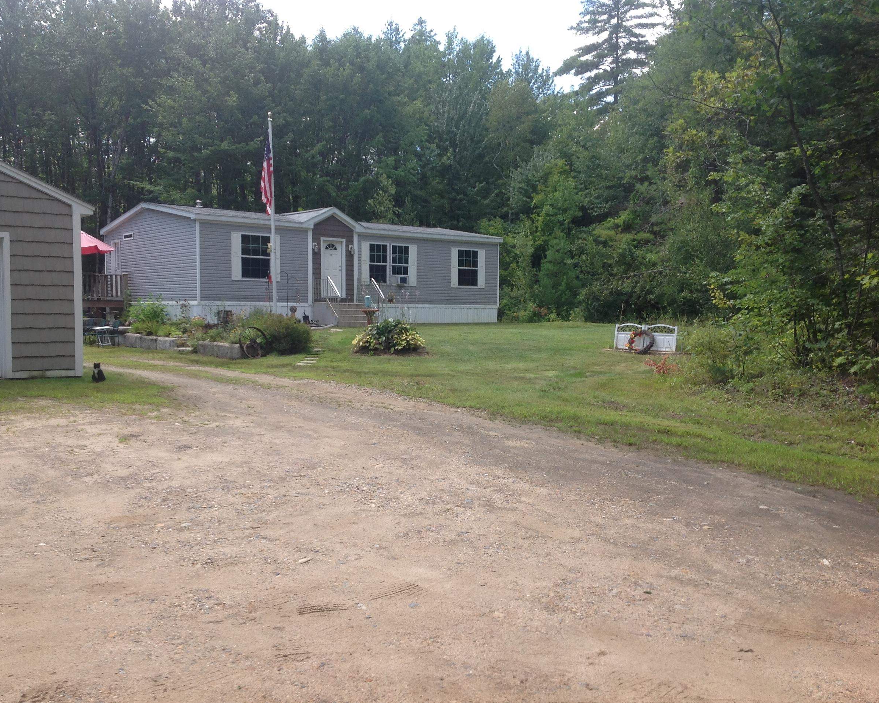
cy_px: 352
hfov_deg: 49.0
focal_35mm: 37
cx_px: 410
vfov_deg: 40.1
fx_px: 963
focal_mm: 4.28
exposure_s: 1/643
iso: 50
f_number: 2.4
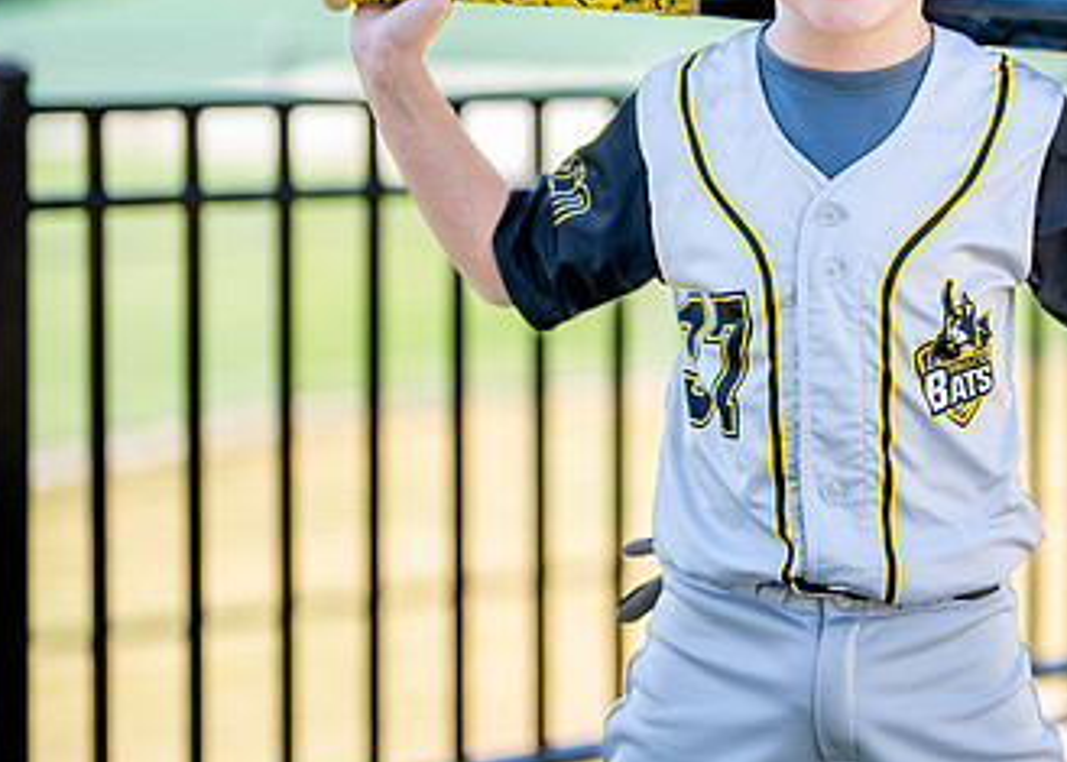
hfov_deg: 17.7
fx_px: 3394
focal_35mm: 112
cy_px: 153
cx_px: 906
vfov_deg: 12.8
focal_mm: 50
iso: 100
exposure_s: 1/1600
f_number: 1.2
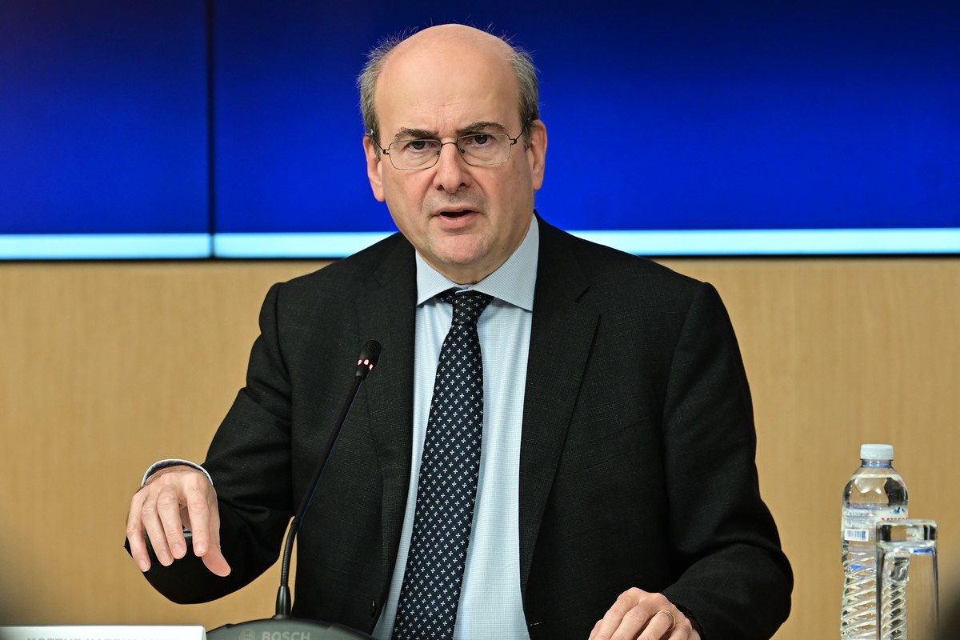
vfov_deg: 6.9
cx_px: 480
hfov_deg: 10.3
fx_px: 5333
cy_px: 320
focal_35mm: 200
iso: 1600
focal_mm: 200
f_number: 4.5
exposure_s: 1/250
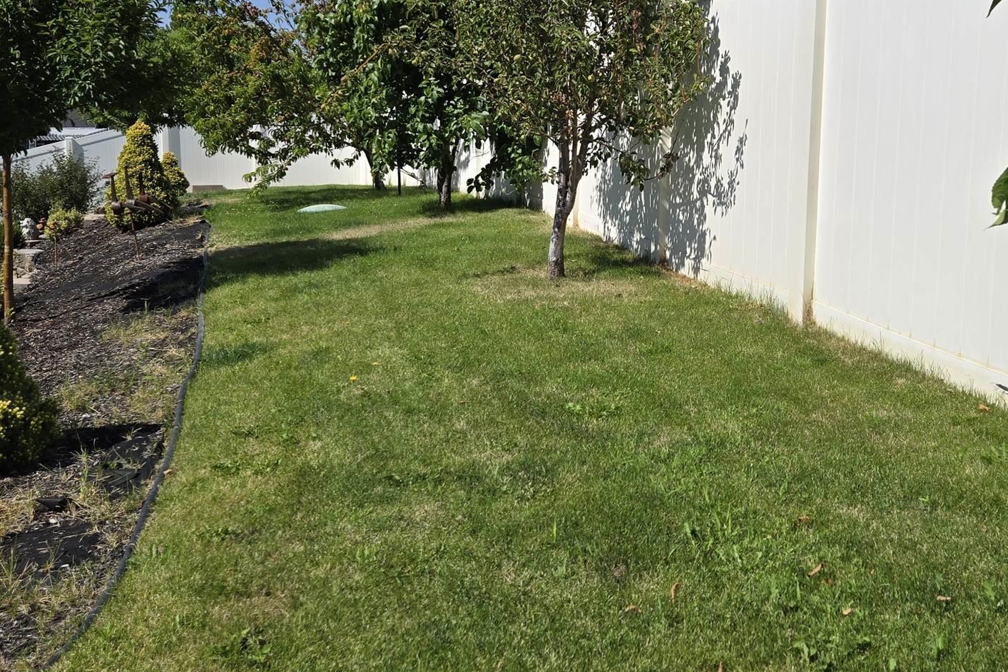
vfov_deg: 33.9
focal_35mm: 39
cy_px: 225
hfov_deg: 49.3
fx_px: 1092
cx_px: 589
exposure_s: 1/3628
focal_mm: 5.4
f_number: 1.8
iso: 25
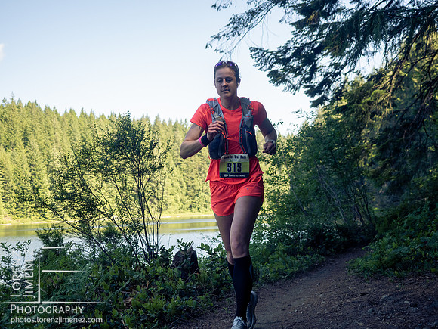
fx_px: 784
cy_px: 164
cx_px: 219
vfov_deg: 23.7
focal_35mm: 62
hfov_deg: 31.2
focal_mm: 31
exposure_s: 1/1250
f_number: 2.8
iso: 400
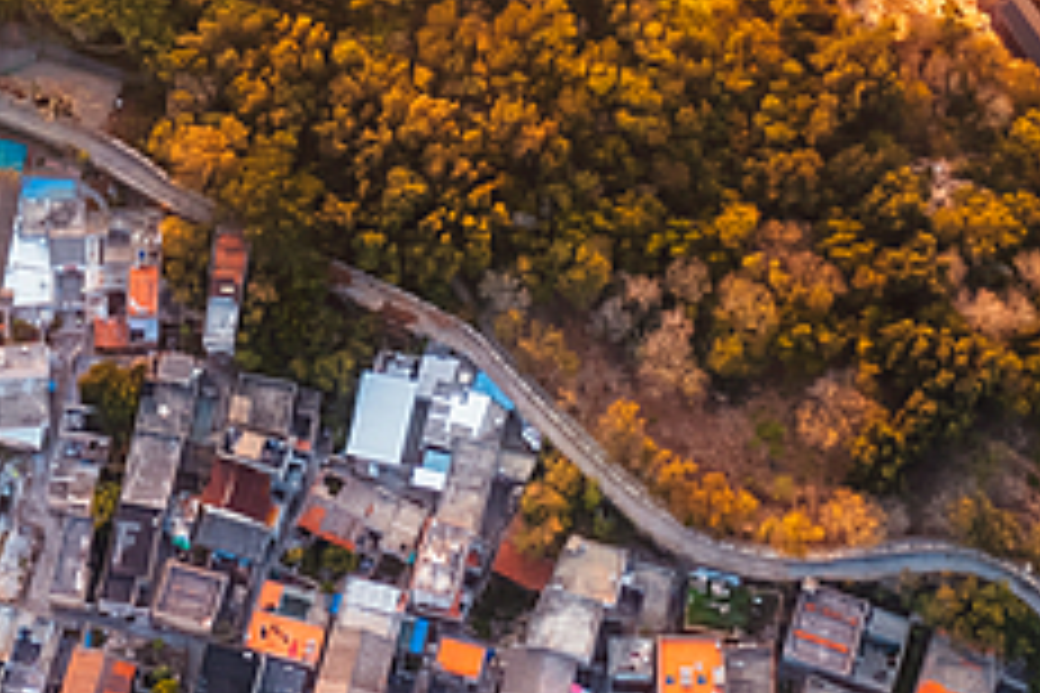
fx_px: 3582
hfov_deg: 16.5
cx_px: 374
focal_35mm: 124
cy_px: -418
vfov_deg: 10.6
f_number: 4
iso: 100
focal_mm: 10.26
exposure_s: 1/80
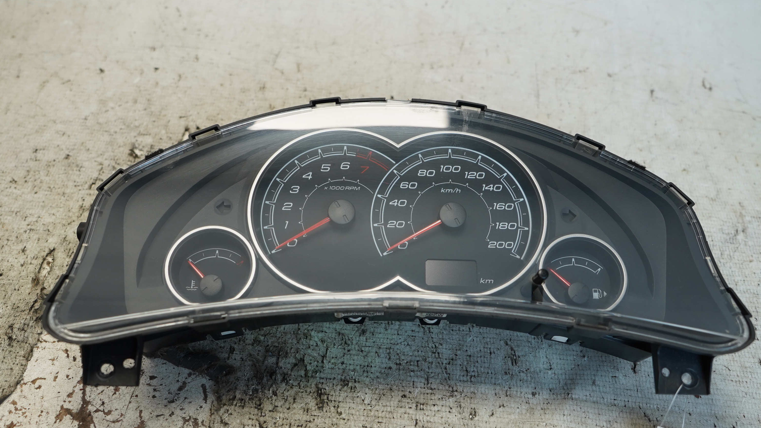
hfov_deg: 52.8
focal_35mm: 38
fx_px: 767
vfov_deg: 31.2
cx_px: 381
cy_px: 236
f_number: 4
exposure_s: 1/160
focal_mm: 24
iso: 400
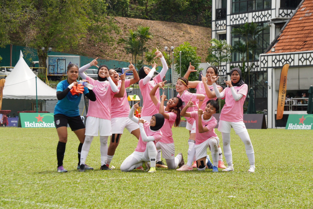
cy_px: 104
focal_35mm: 135
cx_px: 156
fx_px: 1174
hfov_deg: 15.2
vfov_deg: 10.2
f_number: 8
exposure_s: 1/800
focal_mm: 90
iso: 500
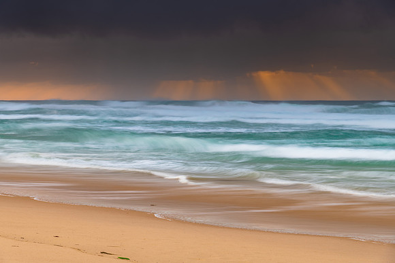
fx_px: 1098
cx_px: 198
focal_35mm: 100
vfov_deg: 13.7
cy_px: 132
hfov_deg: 20.4
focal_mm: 98
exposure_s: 1.3
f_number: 10
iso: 31
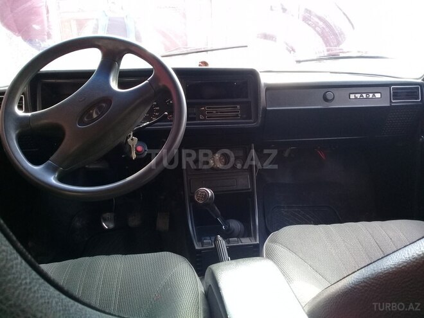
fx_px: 380
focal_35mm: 31
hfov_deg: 58.4
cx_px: 212
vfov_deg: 45.4
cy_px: 159
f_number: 2.2
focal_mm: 3.3
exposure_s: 1/33
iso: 64
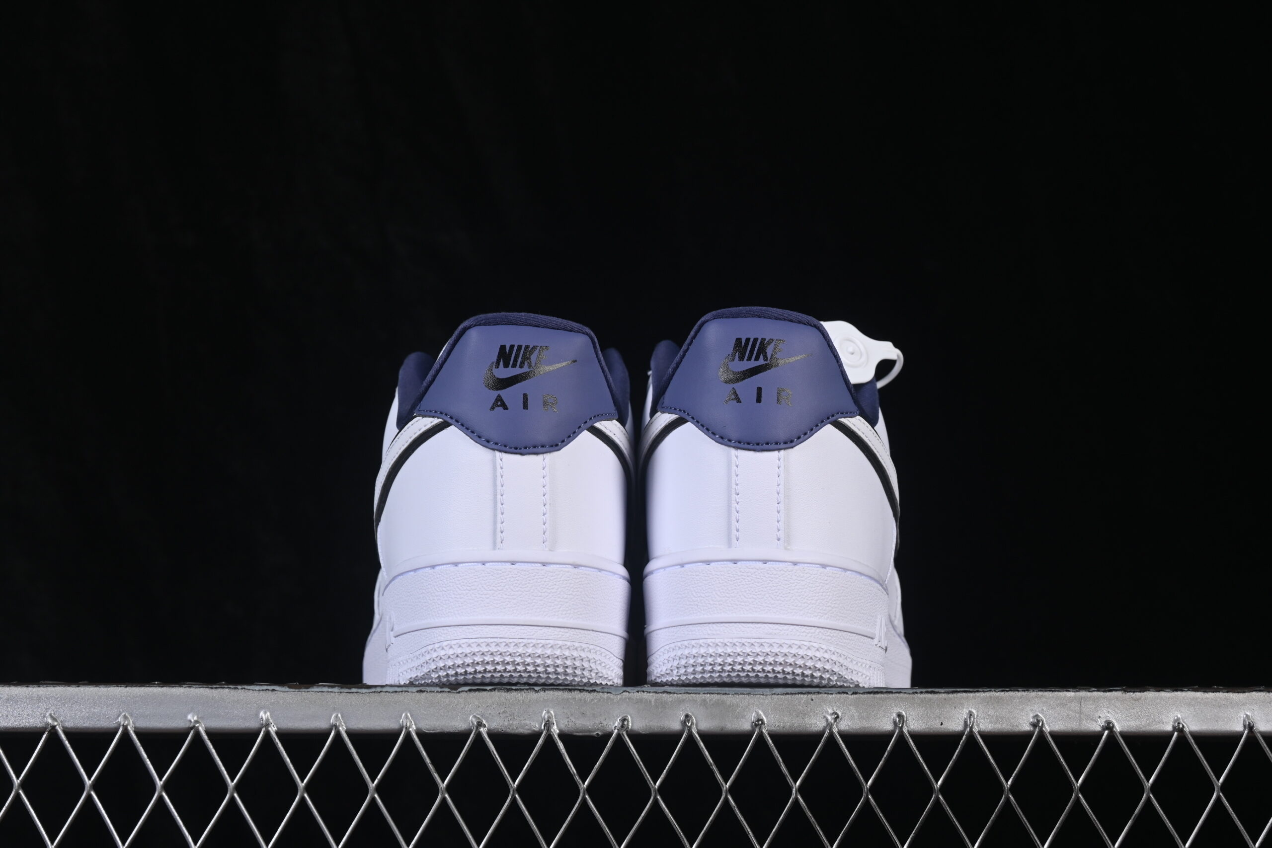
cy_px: 424
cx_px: 636
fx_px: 2650
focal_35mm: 75
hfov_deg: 27.0
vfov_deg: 18.2
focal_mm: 50
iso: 160
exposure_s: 1/80
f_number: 8
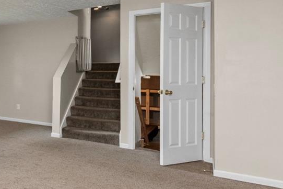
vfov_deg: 36.6
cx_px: -67
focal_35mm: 36
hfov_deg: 37.7
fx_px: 283
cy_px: 69
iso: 800
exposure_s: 1/25
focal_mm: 13
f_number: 5.6
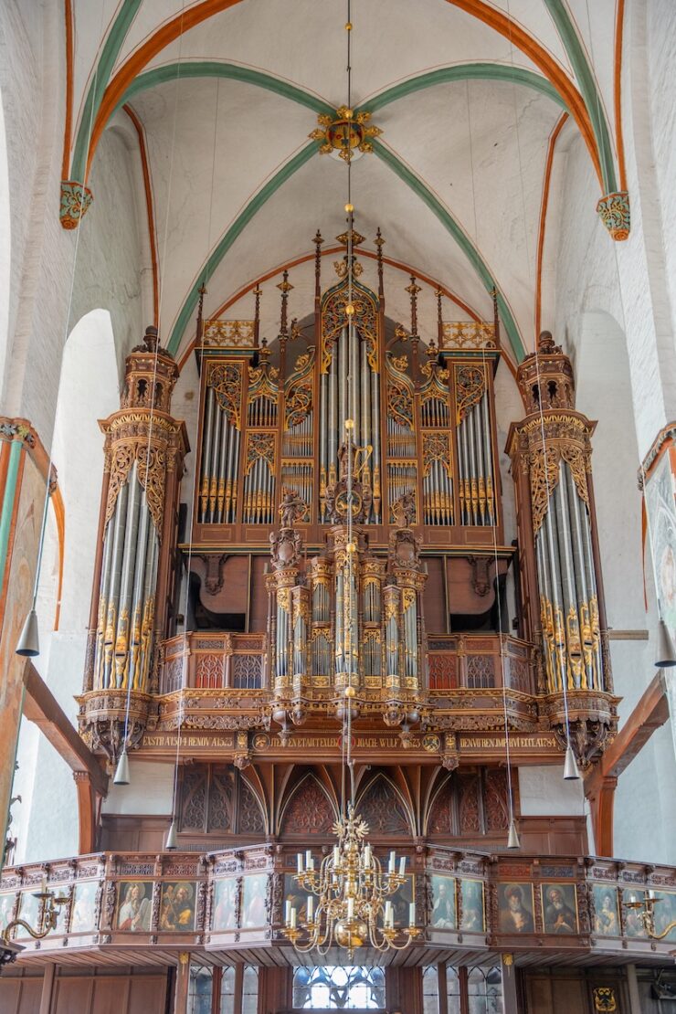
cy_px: 507
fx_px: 1127
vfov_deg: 48.5
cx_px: 338
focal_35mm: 40
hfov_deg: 33.4
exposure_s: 1/40
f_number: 2.8
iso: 1250
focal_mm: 40
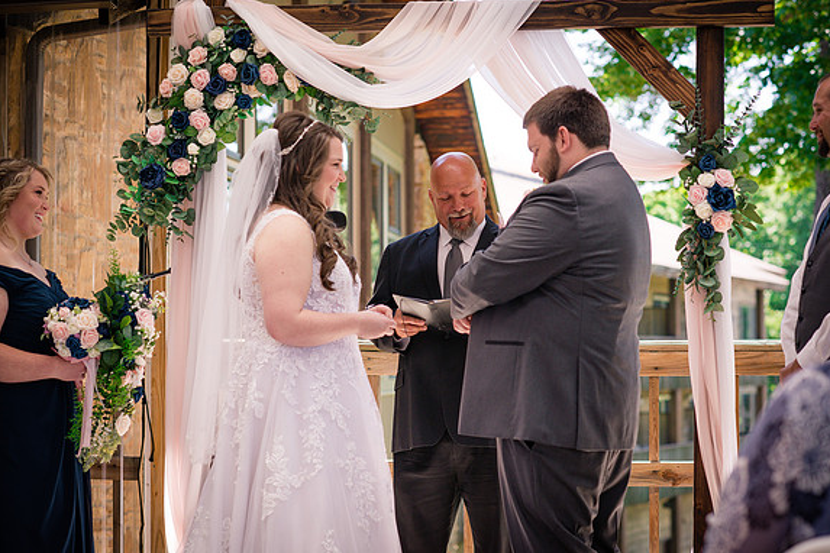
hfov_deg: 23.6
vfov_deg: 15.9
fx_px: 1983
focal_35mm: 86
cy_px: 277
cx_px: 417
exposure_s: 1/800
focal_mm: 85
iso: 400
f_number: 3.5
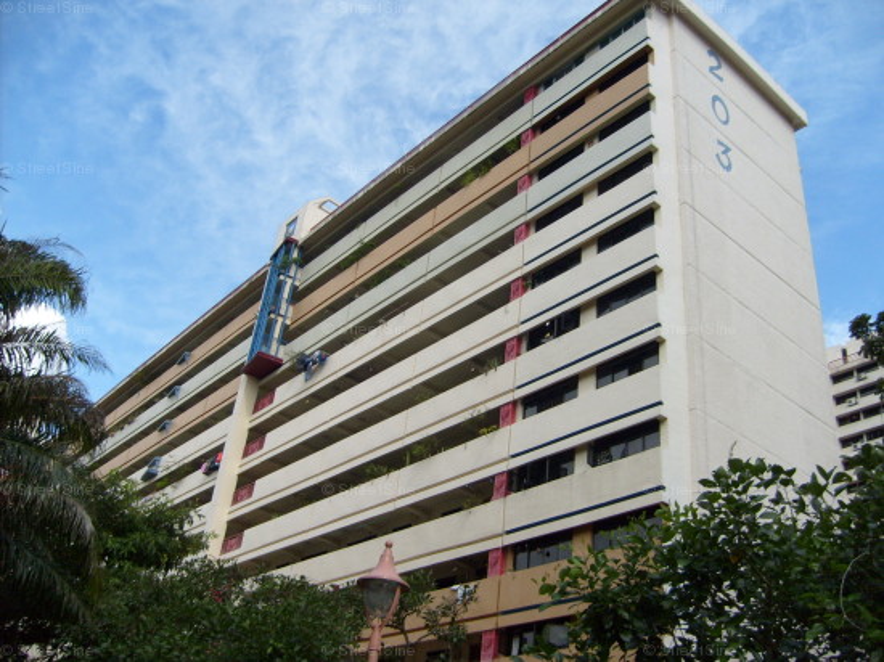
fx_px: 893
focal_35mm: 35
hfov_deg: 52.6
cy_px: 331
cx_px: 442
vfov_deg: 40.7
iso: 80
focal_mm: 5.8
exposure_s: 1/180
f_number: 7.1
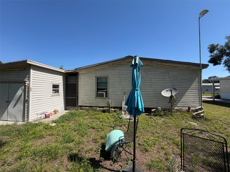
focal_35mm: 14
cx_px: 115
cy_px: 86
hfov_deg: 102.1
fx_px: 93
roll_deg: +1.2
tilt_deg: -0.3
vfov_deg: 85.7
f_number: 2.2
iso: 25
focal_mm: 2.22
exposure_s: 1/770
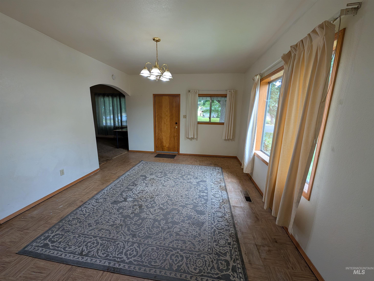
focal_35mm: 12
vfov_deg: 94.6
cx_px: 187
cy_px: 140
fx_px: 130
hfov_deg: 110.5
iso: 90
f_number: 1.7
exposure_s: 1/120
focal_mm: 2.02
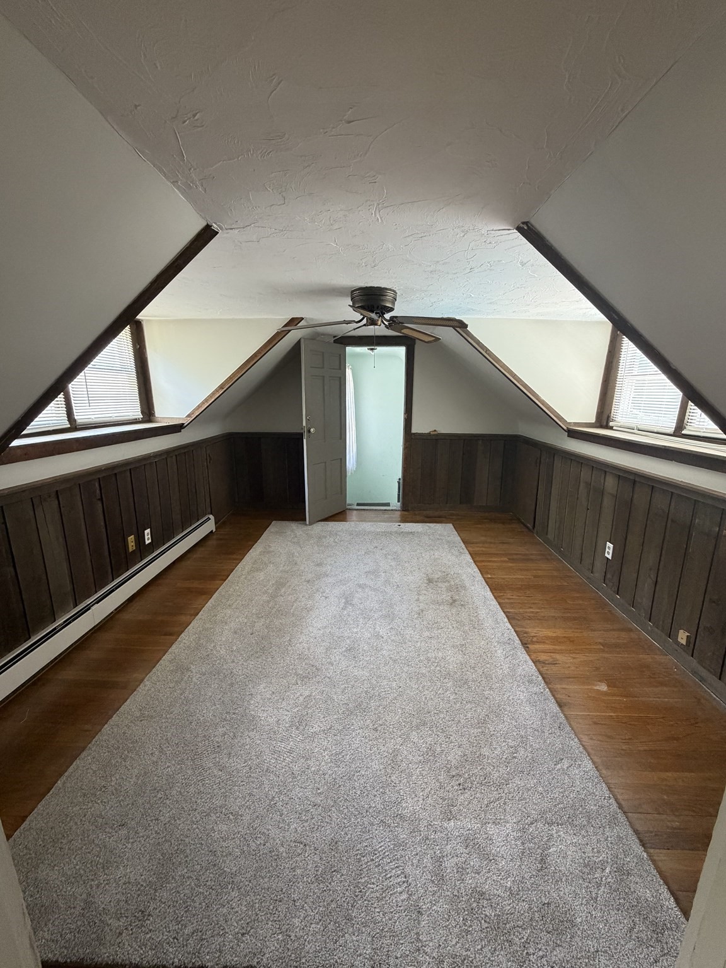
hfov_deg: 85.7
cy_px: 484
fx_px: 391
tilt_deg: -13.0
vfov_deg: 102.1
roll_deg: -0.9
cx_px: 363
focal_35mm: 14
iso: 320
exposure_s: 1/90
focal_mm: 2.22
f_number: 2.2
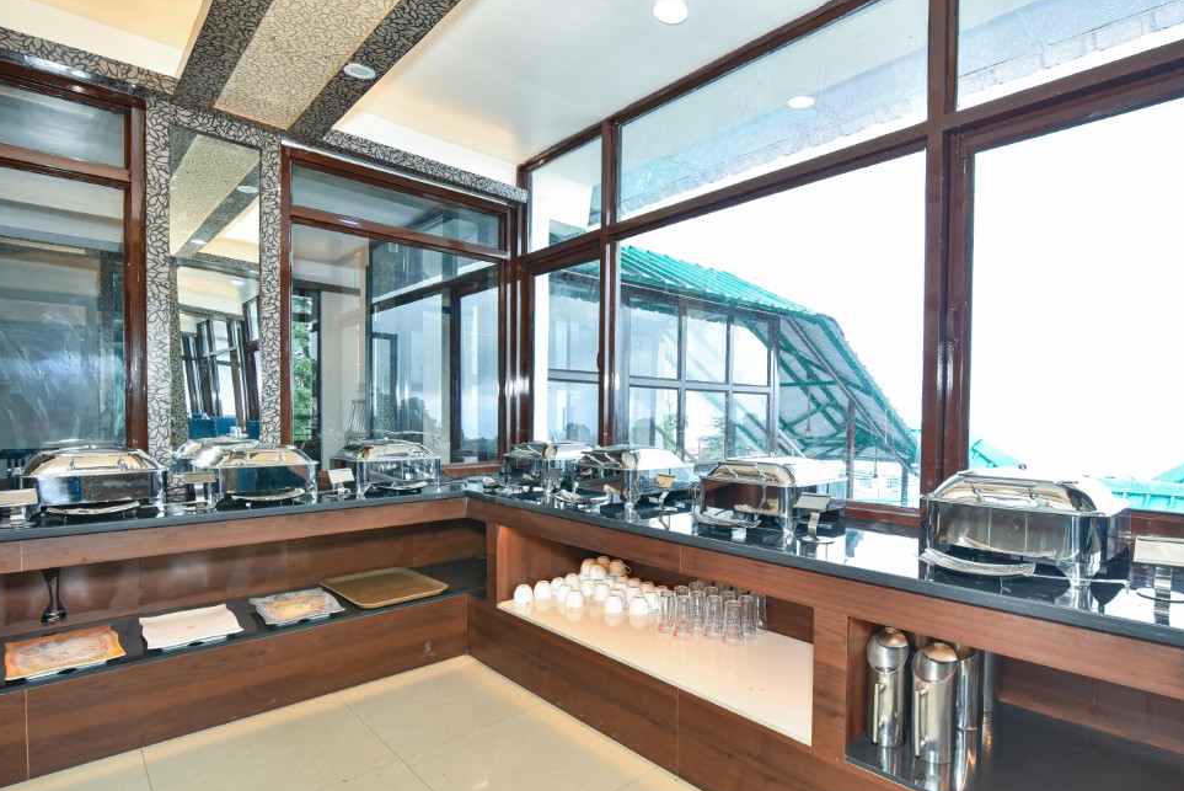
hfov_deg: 89.6
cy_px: 421
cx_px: 656
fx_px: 592
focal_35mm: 18
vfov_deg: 67.4
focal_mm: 16
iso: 800
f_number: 8
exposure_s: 1/100
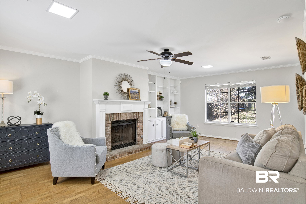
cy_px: 102
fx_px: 153
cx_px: 153
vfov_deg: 67.4
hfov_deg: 90.0
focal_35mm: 18
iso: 200
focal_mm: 18
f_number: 11
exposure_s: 1/10
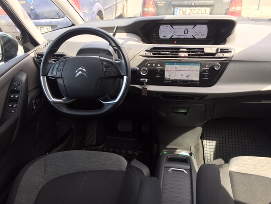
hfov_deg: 61.7
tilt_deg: -30.0
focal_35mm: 29
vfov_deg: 48.2
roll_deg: +1.5
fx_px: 227
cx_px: 136
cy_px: 102
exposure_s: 1/100
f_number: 2.2
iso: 32
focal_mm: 4.15
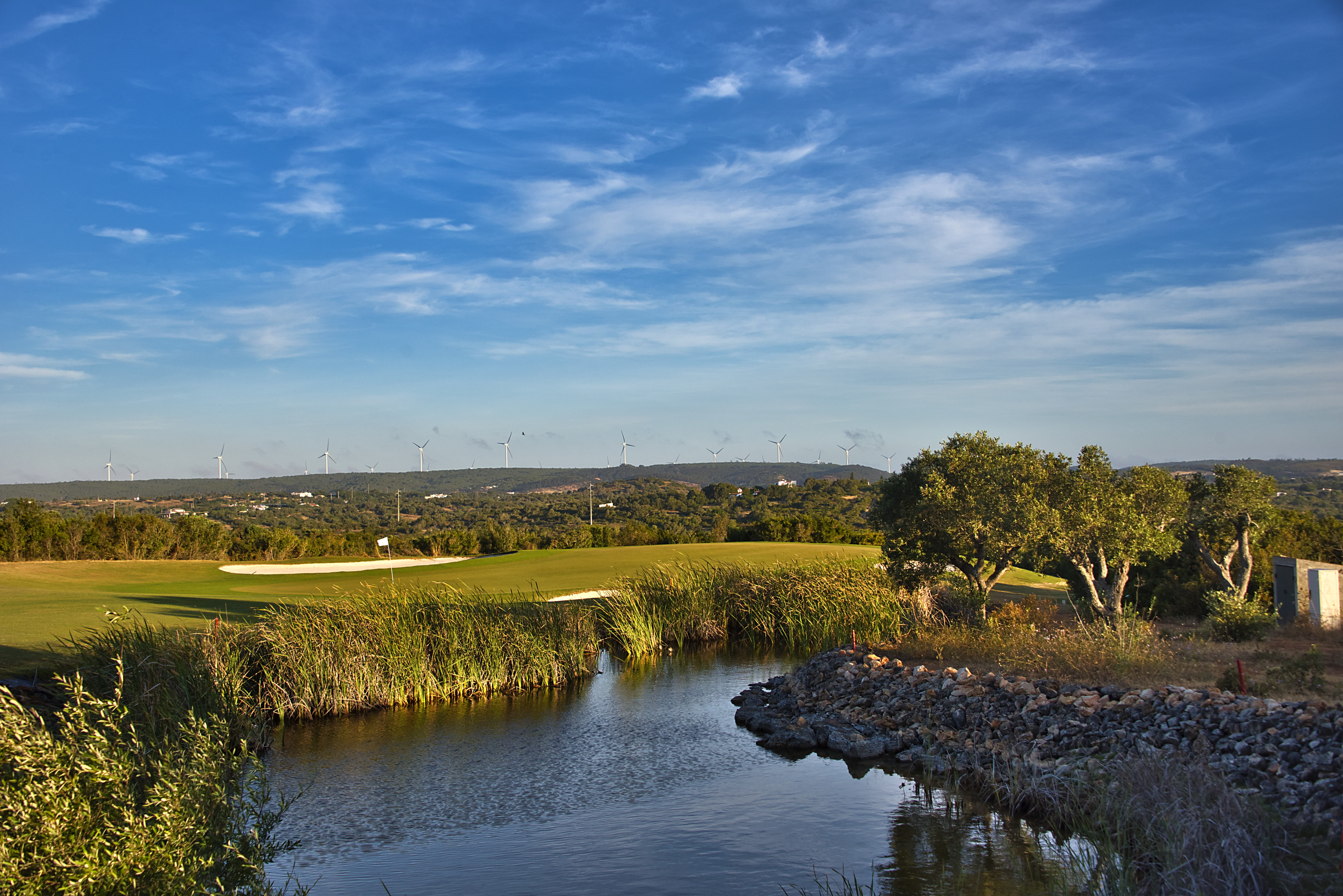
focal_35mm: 36
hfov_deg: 53.1
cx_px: 672
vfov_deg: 36.9
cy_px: 448
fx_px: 1343
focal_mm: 36
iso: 100
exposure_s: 1/500
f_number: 8
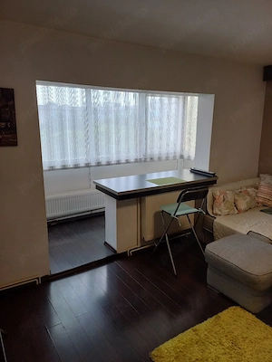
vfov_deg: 69.4
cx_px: 136
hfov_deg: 54.9
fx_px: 262
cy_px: 181
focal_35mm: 25
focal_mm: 4.65
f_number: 1.8
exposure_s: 1/49
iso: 64
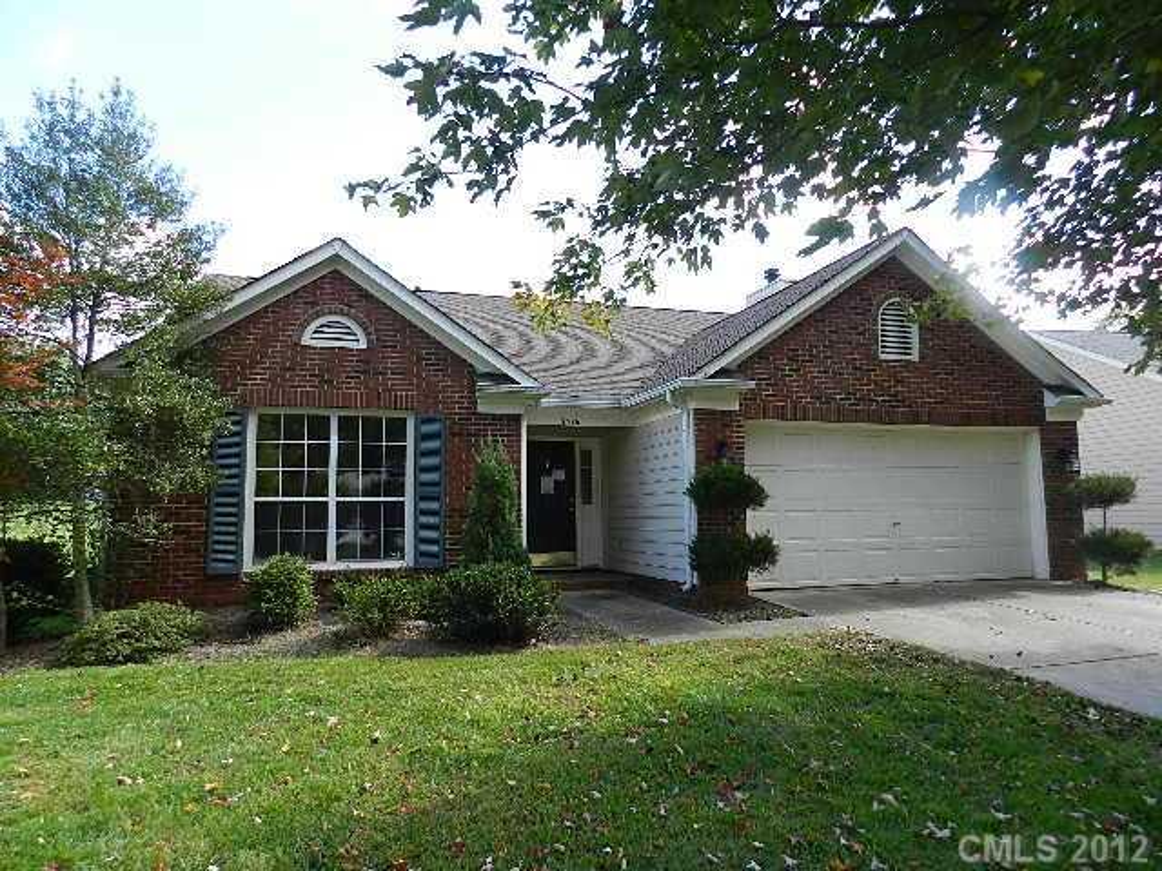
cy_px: 436
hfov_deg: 73.9
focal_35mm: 23
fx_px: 772
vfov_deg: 58.9
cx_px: 581
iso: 160
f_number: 3.4
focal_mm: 4
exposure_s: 1/400
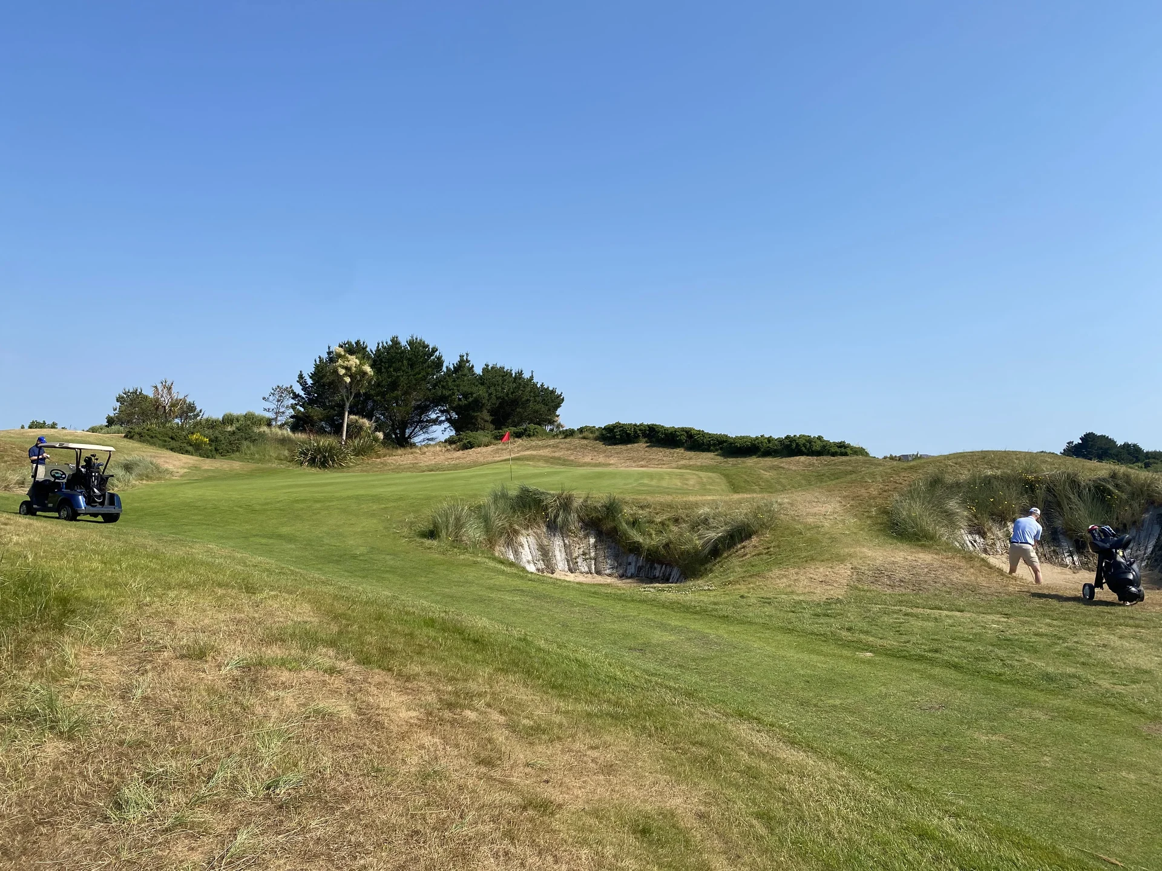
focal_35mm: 26
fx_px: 873
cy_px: 436
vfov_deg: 53.1
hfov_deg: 67.3
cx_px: 581
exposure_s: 1/3205
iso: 32
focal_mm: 4.25
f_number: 1.8
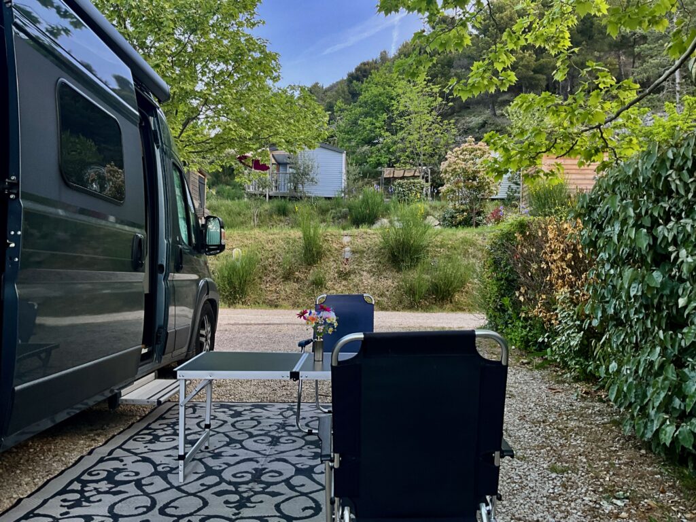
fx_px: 583
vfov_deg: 48.2
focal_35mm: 29
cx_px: 348
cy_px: 261
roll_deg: -1.9
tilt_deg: +2.1
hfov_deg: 61.7
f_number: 1.8
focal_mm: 3
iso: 20
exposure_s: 1/151
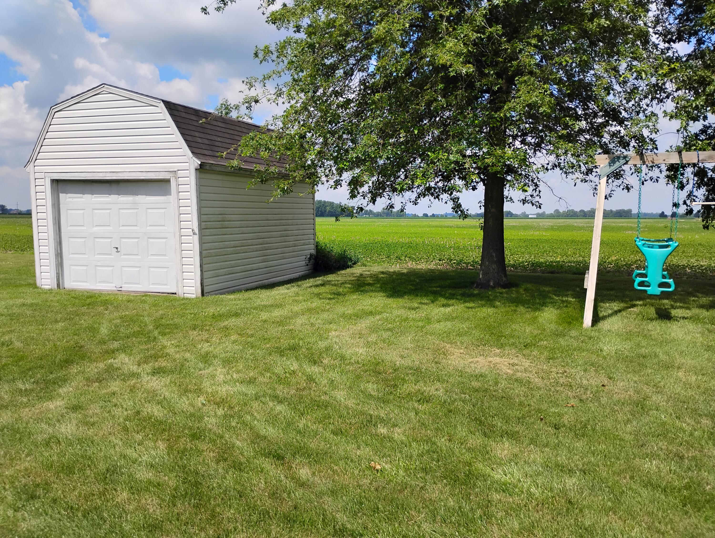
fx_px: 579
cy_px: 269
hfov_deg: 63.4
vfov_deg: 49.8
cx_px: 358
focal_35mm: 28
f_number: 1.8
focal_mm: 4.26
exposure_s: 1/1088
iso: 100
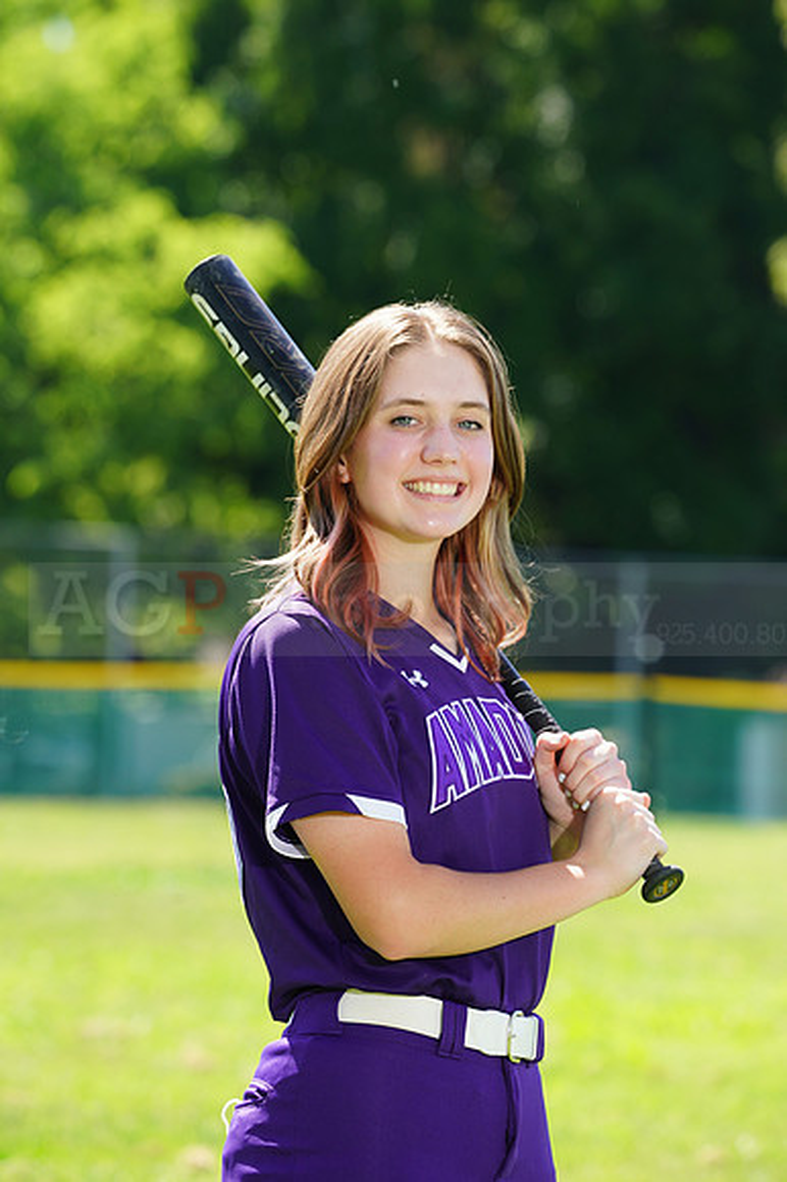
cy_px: 591
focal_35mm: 297
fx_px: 9750
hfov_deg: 4.6
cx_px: 394
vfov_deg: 6.9
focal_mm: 297
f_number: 10
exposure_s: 1/125
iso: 200
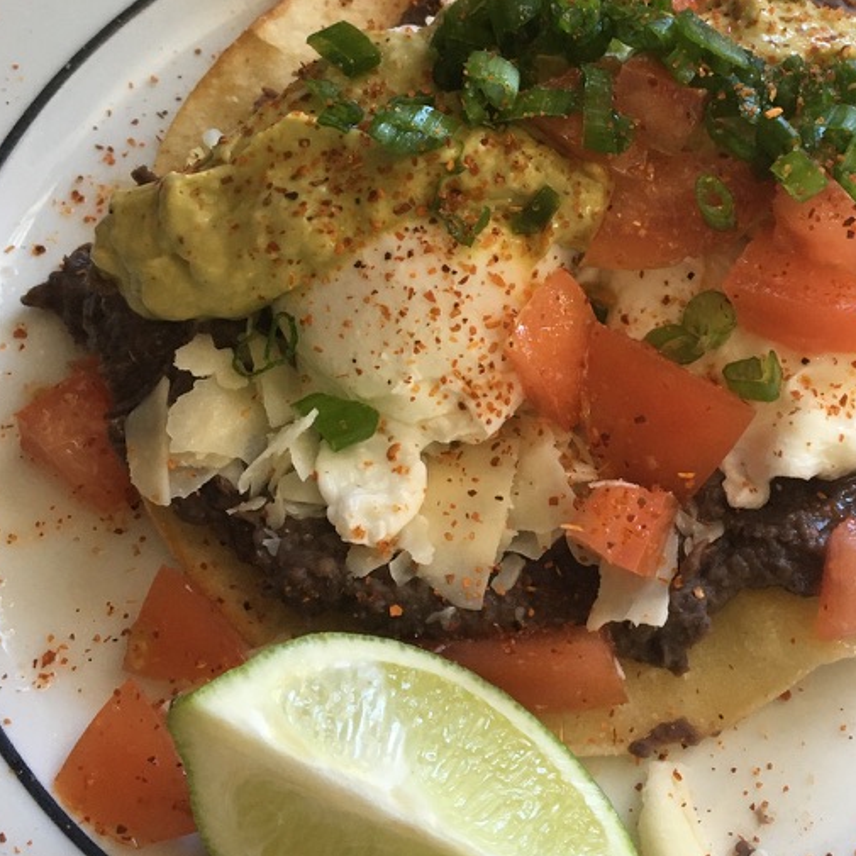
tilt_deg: -61.1
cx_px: 602
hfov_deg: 32.4
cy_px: 297
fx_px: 1455
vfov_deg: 32.6
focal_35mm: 52
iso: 100
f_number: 2.2
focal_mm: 4.15
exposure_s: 1/30
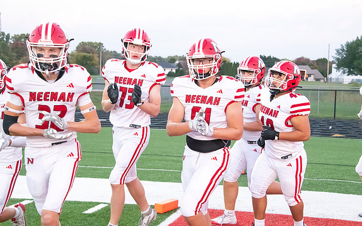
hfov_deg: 29.4
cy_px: 114
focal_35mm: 70
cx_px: 182
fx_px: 691
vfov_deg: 18.6
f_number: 7.1
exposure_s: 1/640
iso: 10000
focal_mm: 68
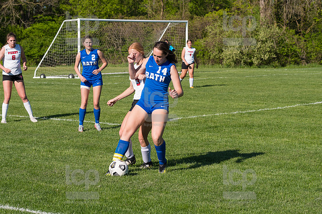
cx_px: 161
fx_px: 939
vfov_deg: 13.0
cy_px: 107
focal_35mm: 105
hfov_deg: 19.5
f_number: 5.6
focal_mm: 70
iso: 250
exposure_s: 1/1600
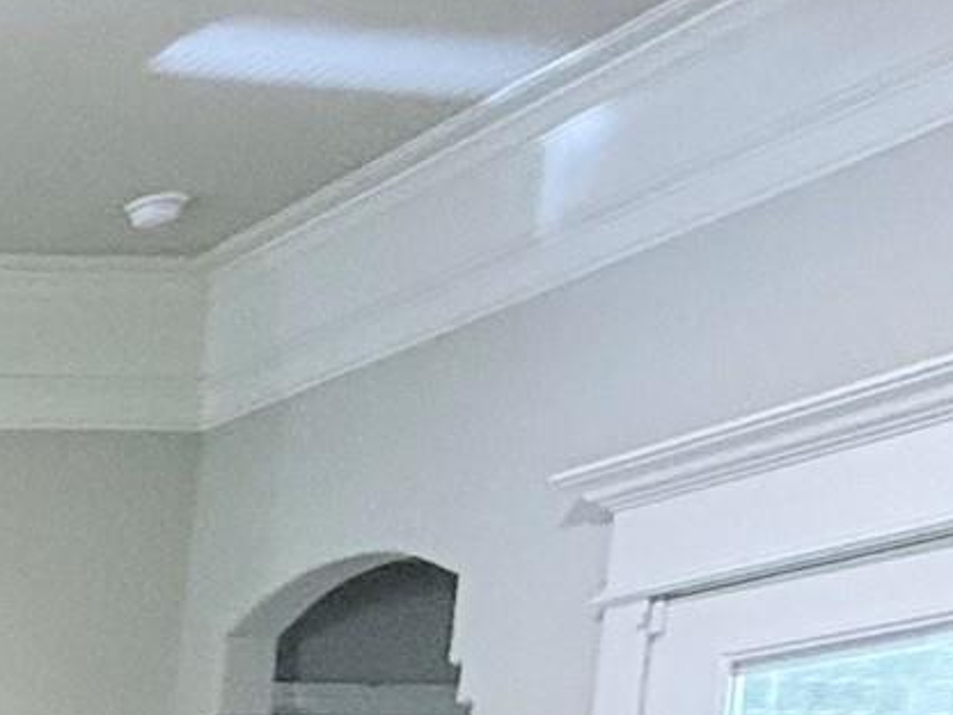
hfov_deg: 17.0
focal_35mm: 69
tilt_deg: -6.1
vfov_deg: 17.8
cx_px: -1123
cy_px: 1224
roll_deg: -0.9
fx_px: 1900
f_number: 2.2
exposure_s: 1/60
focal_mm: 2.22
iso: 500
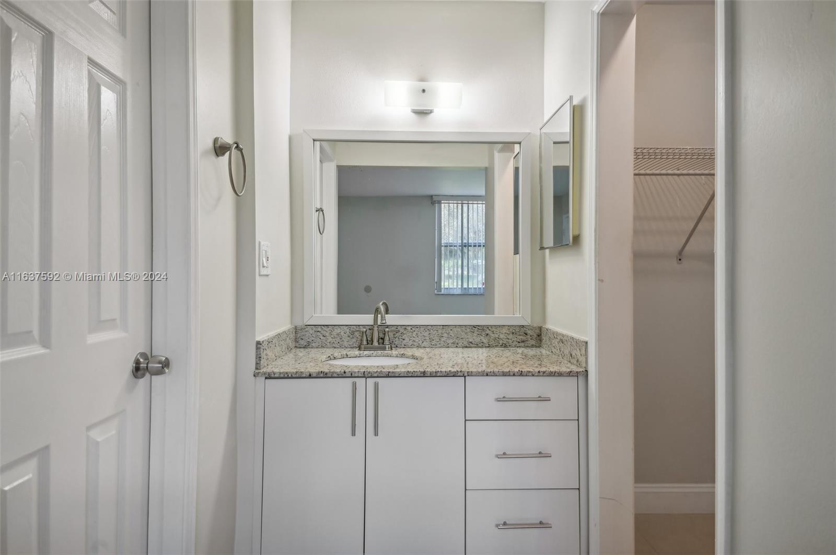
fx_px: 464
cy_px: 278
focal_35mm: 20
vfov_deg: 61.8
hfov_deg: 84.0
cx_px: 418
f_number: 8
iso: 180
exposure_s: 1/20
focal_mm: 20
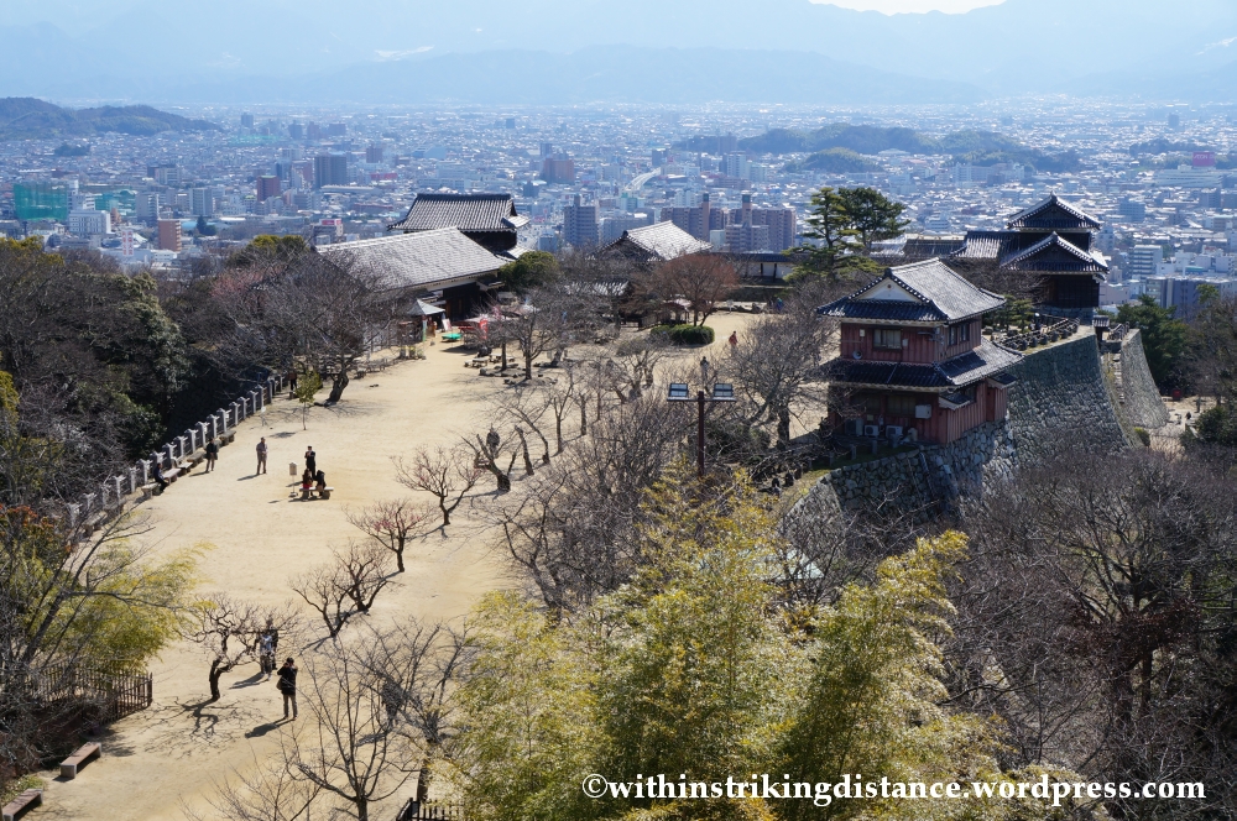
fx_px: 1905
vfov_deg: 24.3
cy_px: 410
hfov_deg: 36.0
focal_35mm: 56
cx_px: 618
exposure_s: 1/200
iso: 200
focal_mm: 37
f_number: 13
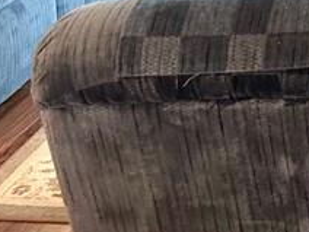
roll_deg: -0.7
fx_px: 1035
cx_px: 563
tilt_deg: -4.3
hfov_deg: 14.8
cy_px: -225
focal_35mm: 116
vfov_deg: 11.5
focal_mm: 6.86
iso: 200
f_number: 1.78
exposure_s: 1/120
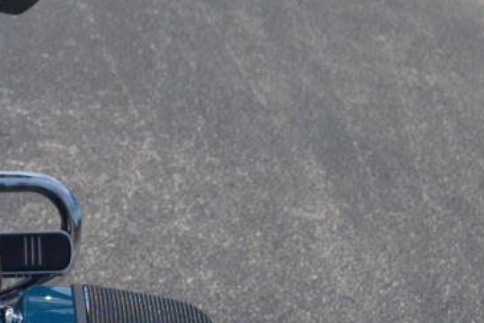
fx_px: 2205
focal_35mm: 164
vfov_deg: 8.3
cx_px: -186
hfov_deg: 12.1
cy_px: 358
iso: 100
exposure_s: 1/1250
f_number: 3.8
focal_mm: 20
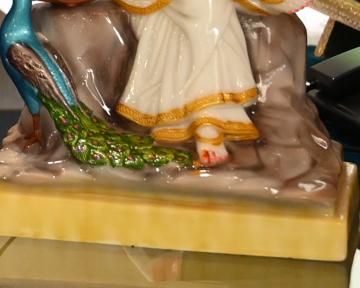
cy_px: -303
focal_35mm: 209
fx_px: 2227
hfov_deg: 8.5
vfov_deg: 7.1
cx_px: -487
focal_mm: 37
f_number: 4.5
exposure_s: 1/100
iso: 2000
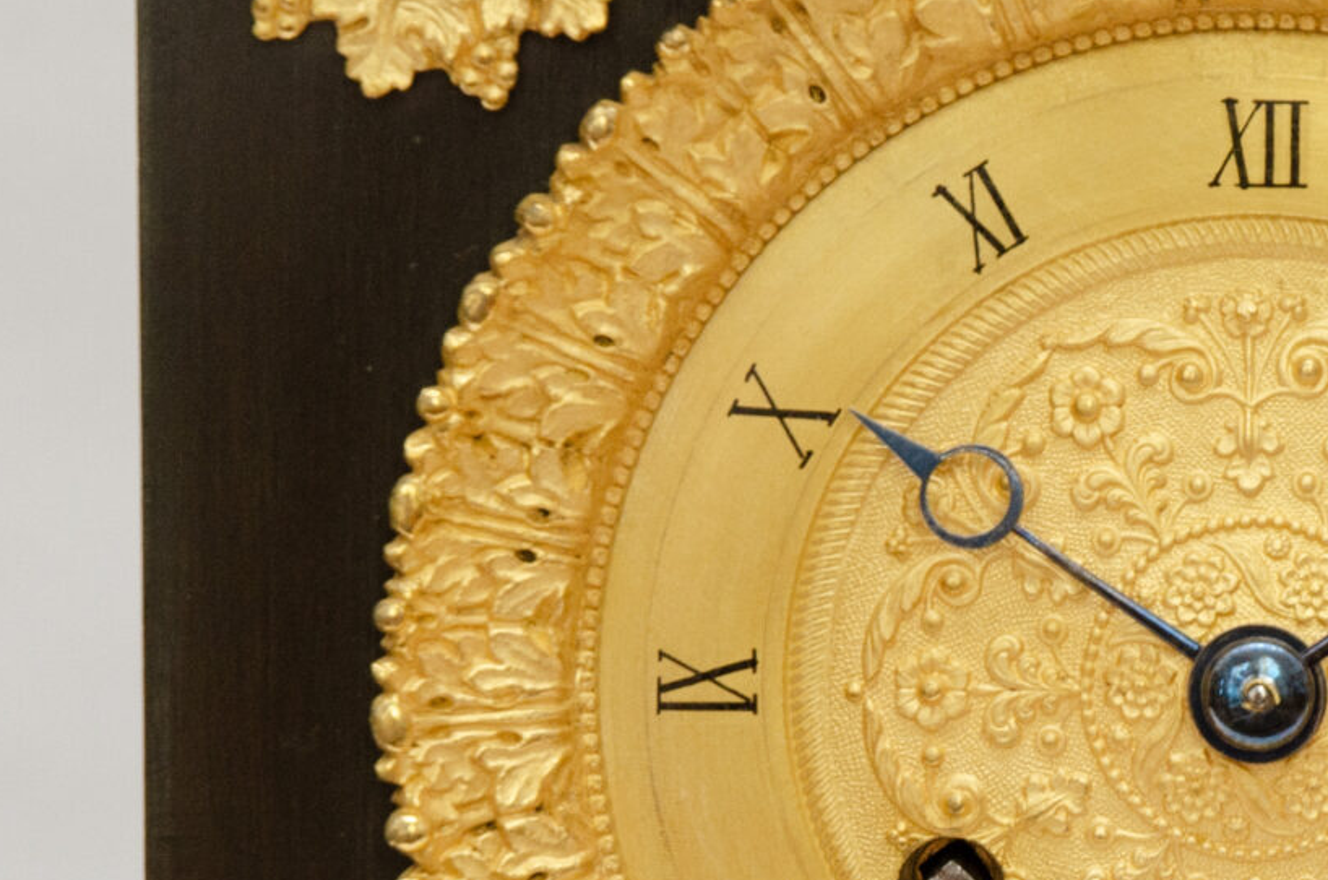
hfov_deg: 8.4
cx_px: 1276
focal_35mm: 244
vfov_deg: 5.6
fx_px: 8983
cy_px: 632
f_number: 8
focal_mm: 52
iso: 200
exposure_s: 1/125
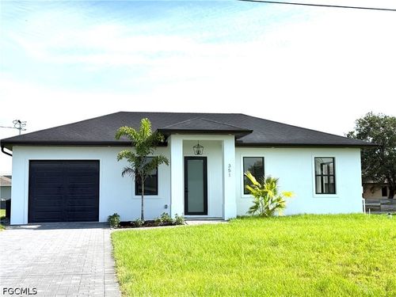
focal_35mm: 48
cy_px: 148
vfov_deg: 30.3
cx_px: 198
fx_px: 549
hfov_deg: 39.7
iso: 64
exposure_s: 1/6024
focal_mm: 6.76
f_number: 1.78
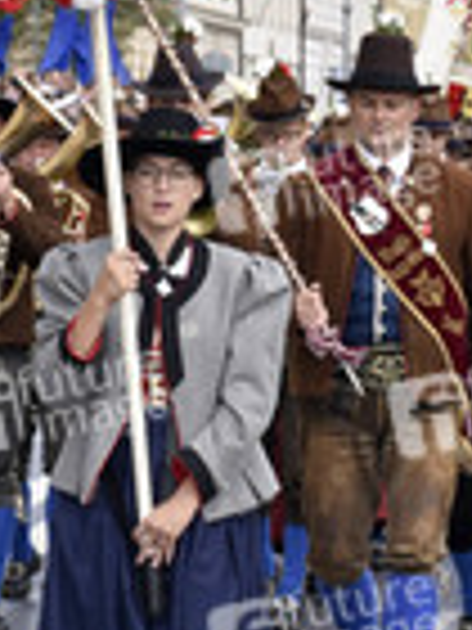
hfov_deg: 3.8
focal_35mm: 396
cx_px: 384
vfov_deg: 5.0
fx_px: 7191
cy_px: 292
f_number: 9
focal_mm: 85
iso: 320
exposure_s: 1/160
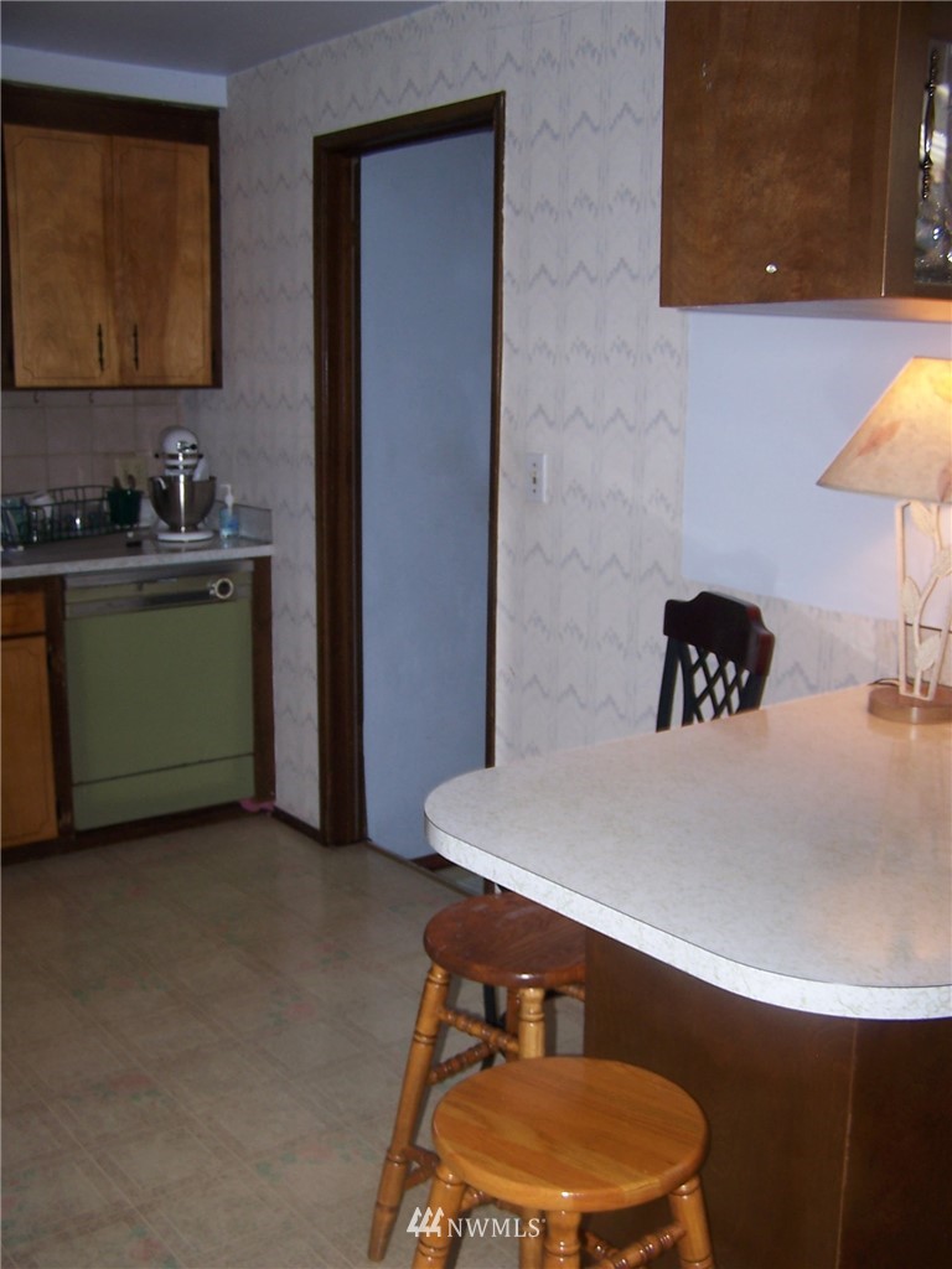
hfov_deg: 37.7
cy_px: 634
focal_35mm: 38
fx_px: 1393
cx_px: 476
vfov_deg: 49.0
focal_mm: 6.3
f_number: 2.8
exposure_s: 1/60
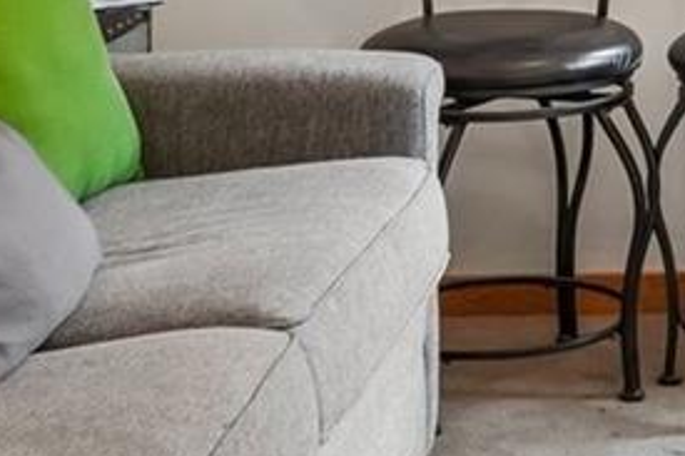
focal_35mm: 96
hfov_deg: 19.2
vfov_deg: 13.4
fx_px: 1824
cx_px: 964
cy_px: -237
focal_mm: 11
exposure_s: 1/30
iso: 500
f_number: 8
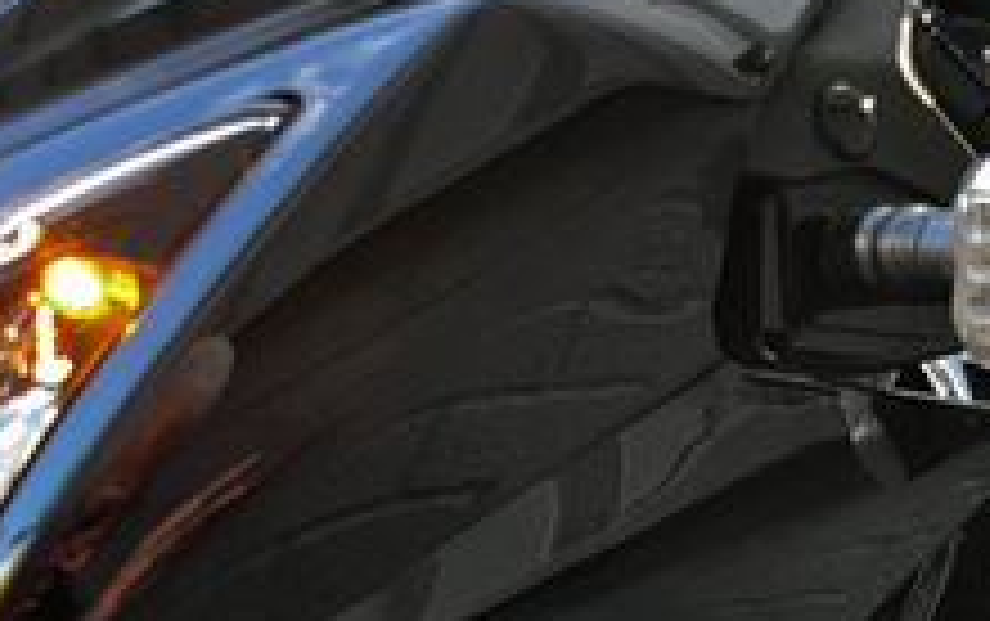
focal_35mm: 80
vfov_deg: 14.8
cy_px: 1022
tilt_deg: -4.8
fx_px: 2161
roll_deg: +4.8
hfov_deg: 22.3
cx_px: 1382
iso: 125
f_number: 1.6
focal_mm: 5.1
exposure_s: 1/97
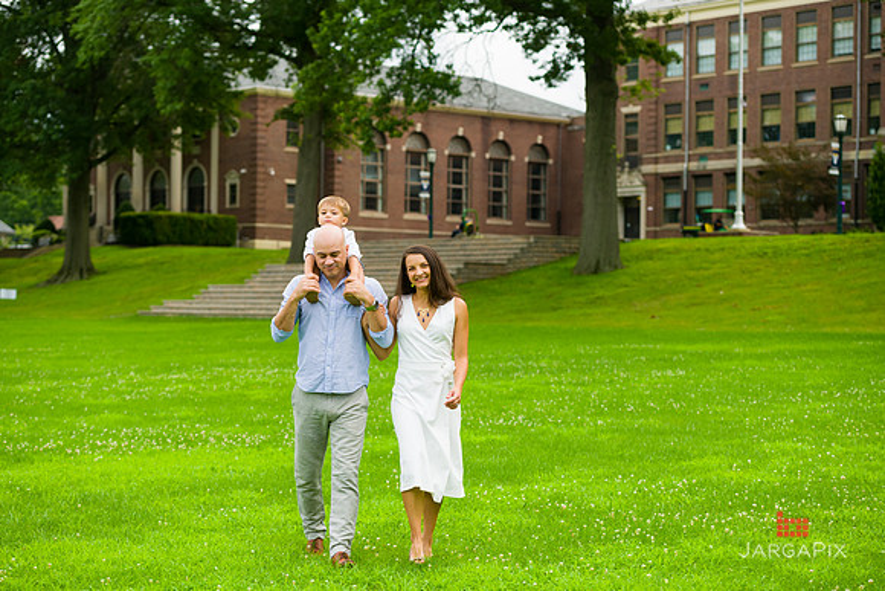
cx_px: 442
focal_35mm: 70
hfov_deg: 28.8
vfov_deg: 19.5
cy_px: 296
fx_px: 1721
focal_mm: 70
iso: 200
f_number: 4
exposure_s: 1/640
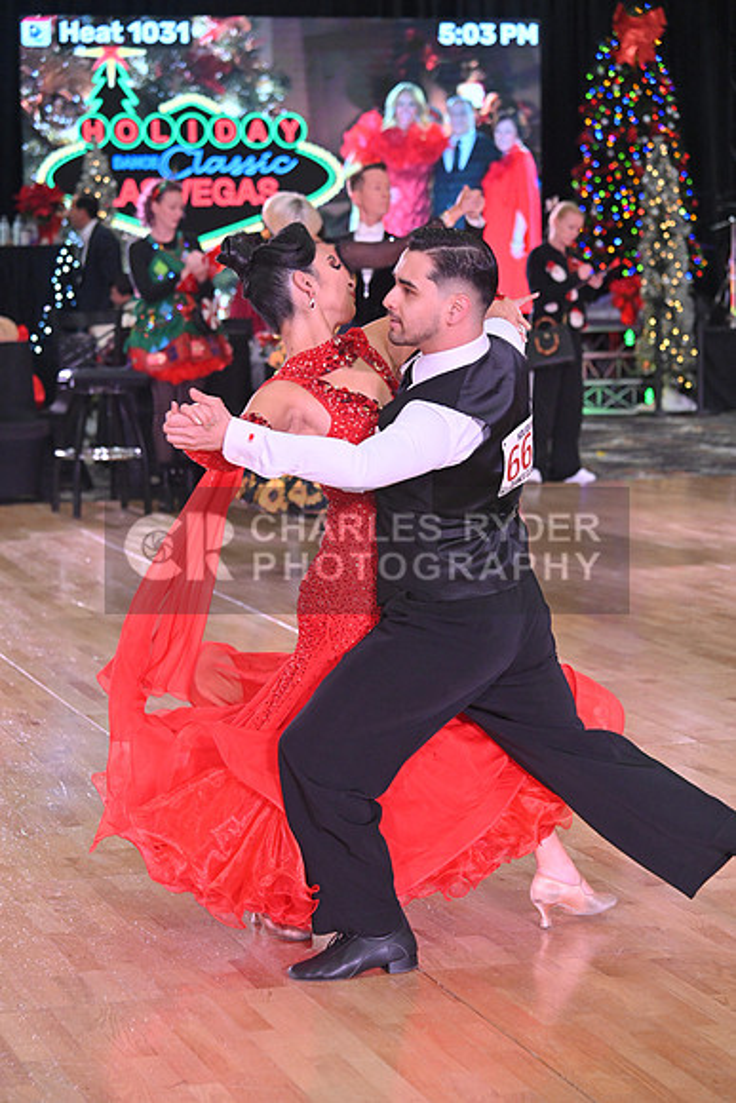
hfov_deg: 14.4
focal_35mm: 95
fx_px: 2911
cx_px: 368
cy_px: 552
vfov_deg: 21.5
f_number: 5.6
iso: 3200
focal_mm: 95
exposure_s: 1/400
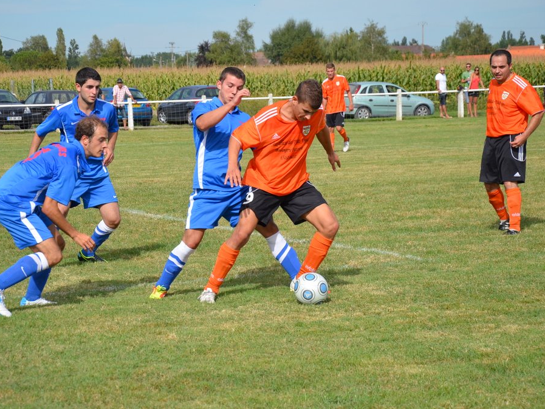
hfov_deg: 17.1
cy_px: 204
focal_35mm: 115
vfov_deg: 12.9
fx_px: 1811
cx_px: 245
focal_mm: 70
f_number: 6.3
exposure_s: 1/1600
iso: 400
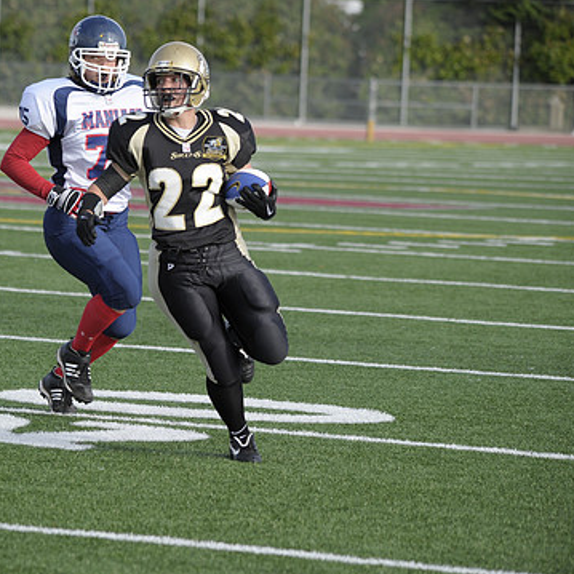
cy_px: 280
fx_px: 5666
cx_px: 190
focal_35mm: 302
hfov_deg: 5.8
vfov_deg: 5.8
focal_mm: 220
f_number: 5.6
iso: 450
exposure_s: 1/1000
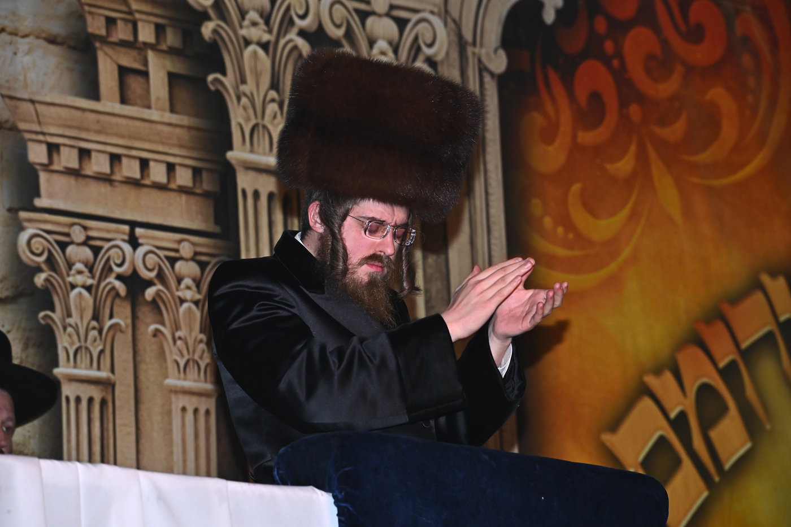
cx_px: 396
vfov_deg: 6.9
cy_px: 264
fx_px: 4394
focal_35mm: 200
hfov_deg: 10.3
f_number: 9
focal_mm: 200
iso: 2500
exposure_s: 1/160
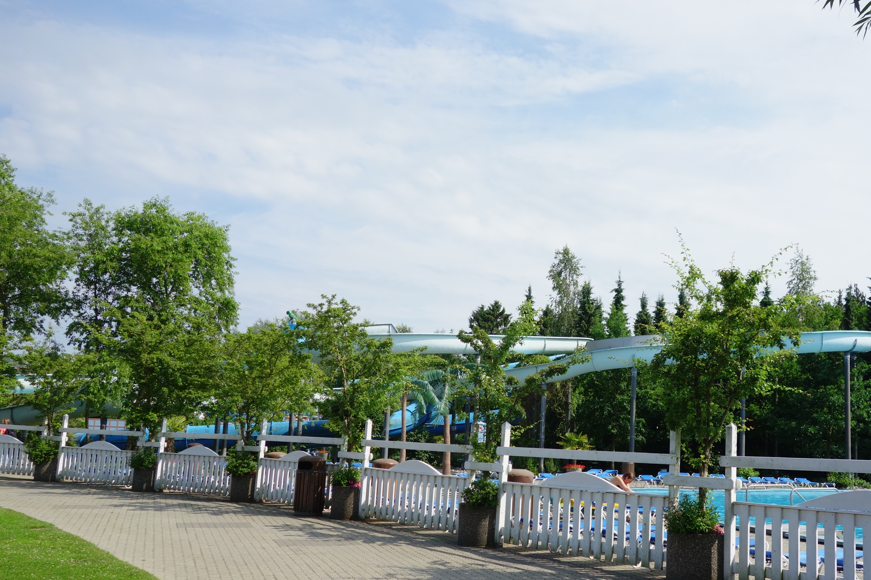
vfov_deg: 36.8
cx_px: 558
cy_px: 340
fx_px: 871
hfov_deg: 52.4
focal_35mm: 36
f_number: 4
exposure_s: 1/1000
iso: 125
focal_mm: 10.4
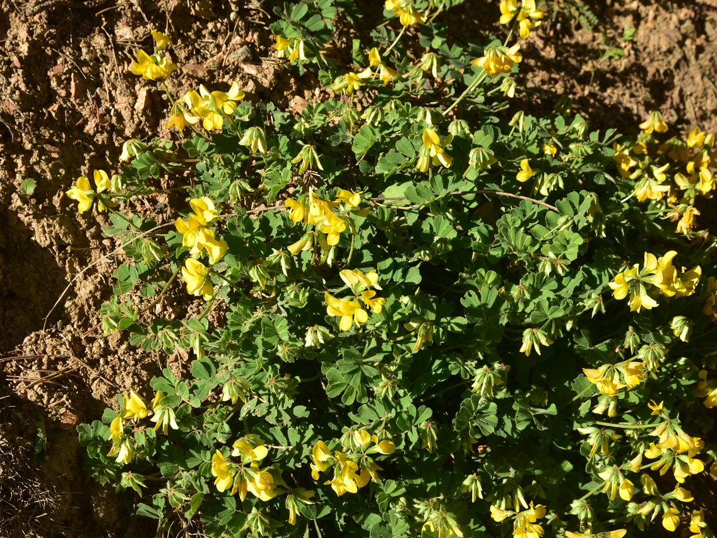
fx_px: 1139
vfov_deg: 26.6
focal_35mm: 55
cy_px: 266
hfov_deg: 34.9
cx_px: 310
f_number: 14
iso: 160
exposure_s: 1/125
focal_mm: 50
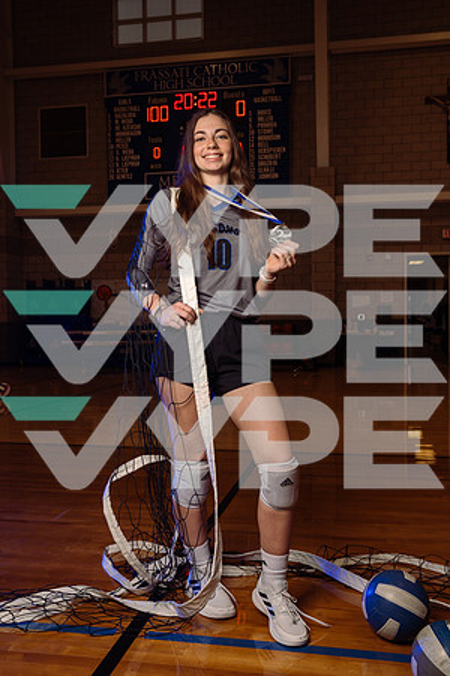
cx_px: 225
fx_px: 675
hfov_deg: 36.9
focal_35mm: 36
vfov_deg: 53.1
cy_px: 338
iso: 250
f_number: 8
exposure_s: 1/200
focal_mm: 36
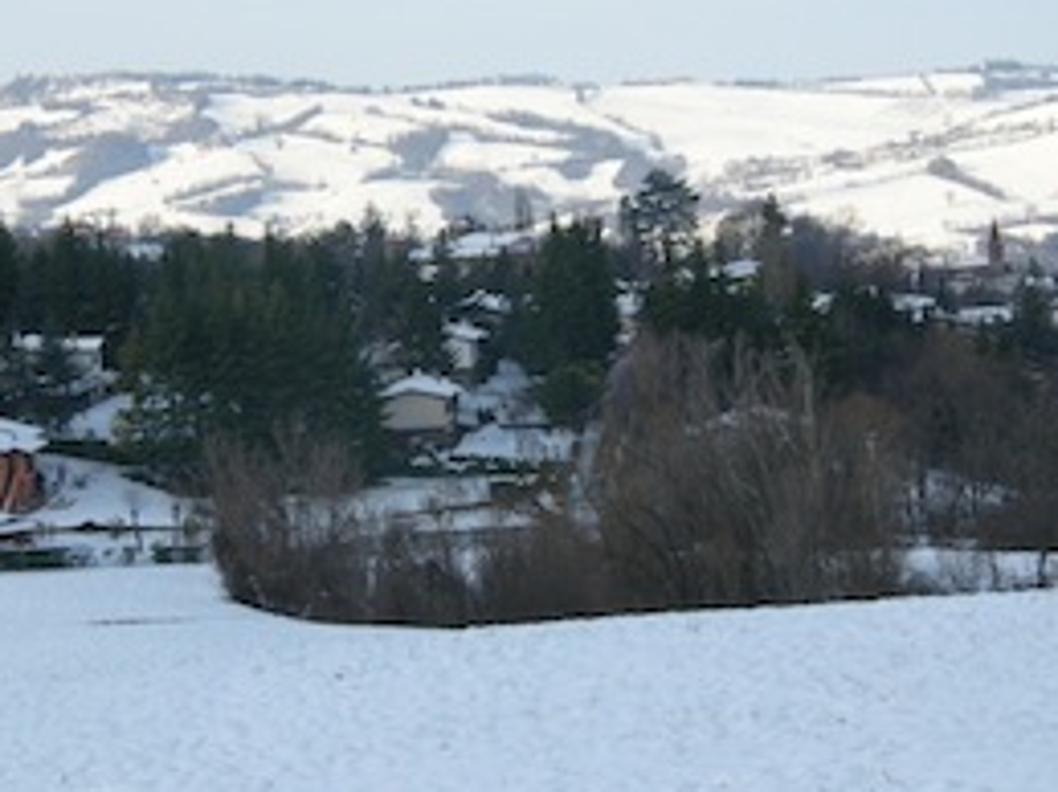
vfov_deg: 12.8
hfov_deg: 17.0
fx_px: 3544
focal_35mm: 116
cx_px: 466
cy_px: 392
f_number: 4.8
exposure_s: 1/292
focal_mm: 14.2
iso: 50
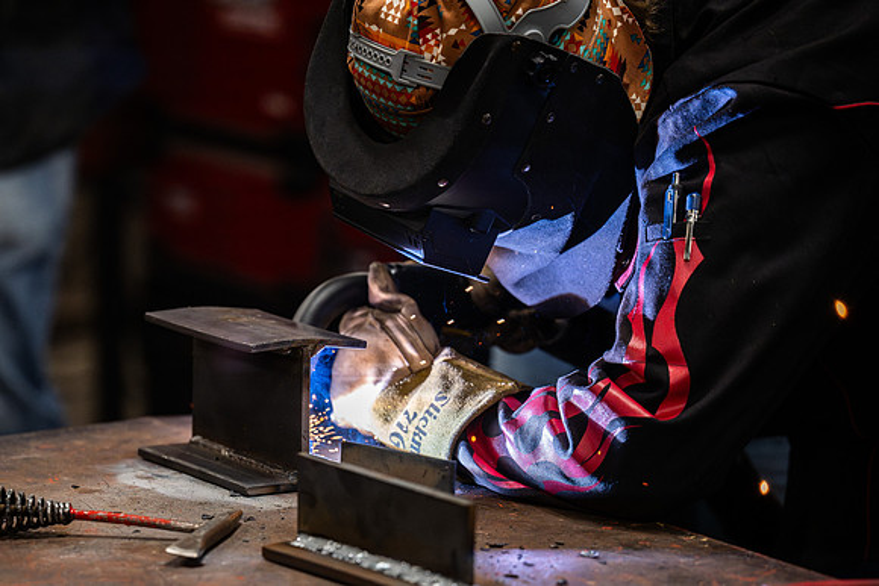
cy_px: 380
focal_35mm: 135
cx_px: 309
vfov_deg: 10.2
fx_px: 3294
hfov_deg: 15.2
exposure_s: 1/1000
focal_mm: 104
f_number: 2.8
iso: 800
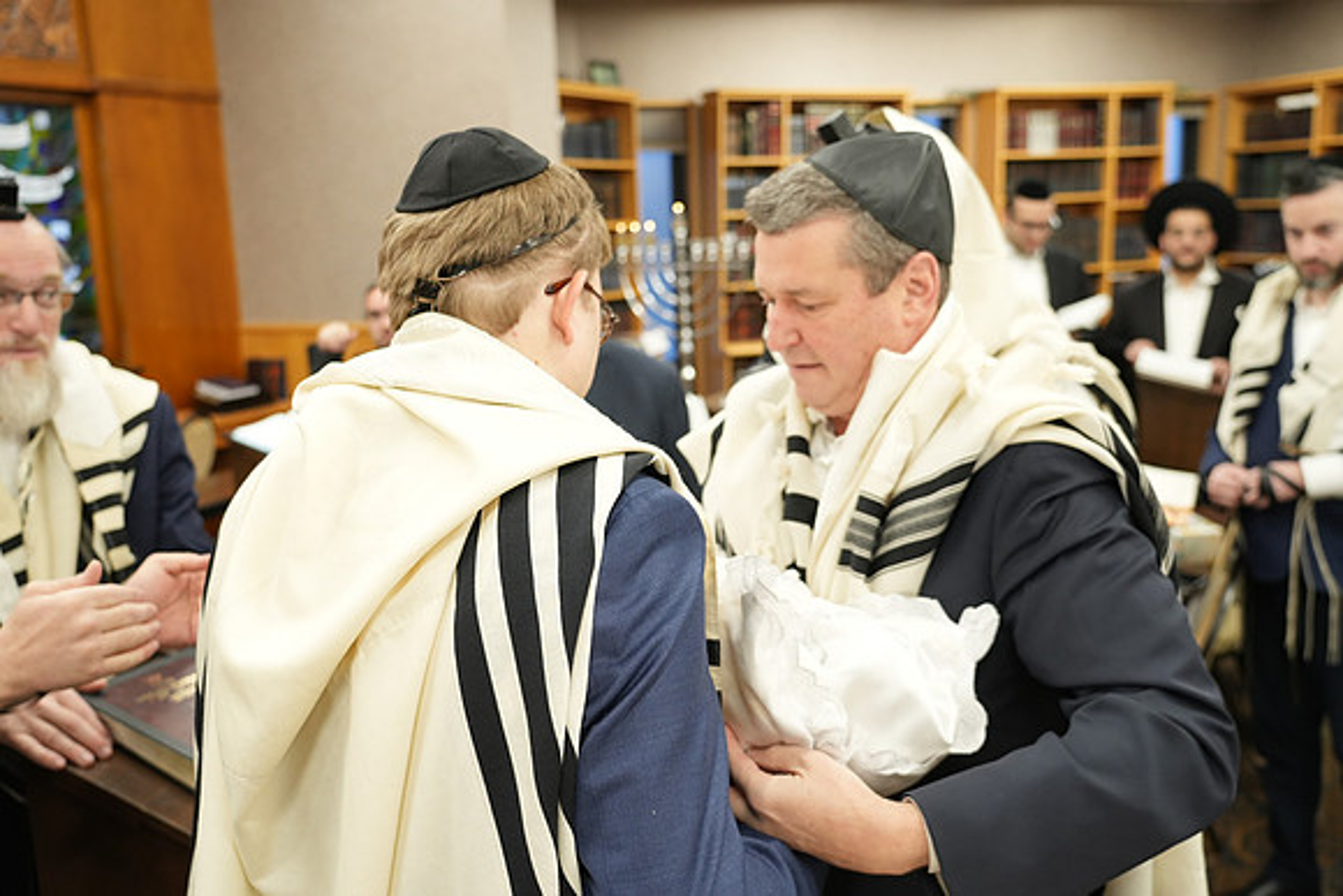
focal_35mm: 33
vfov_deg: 40.0
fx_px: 1231
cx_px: 672
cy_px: 448
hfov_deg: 57.2
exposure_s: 1/100
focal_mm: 33
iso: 1600
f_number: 4
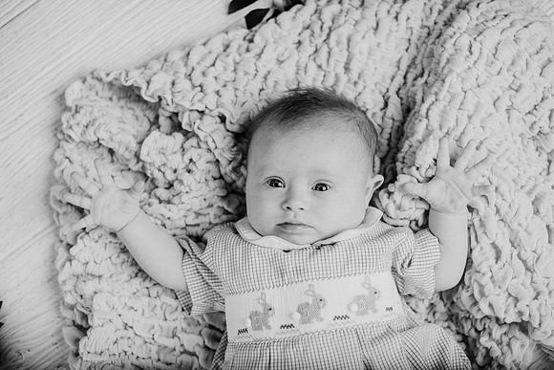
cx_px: 277
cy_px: 185
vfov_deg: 27.0
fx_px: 770
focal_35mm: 50
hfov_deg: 39.6
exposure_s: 1/250
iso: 200
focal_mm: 50
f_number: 2.8
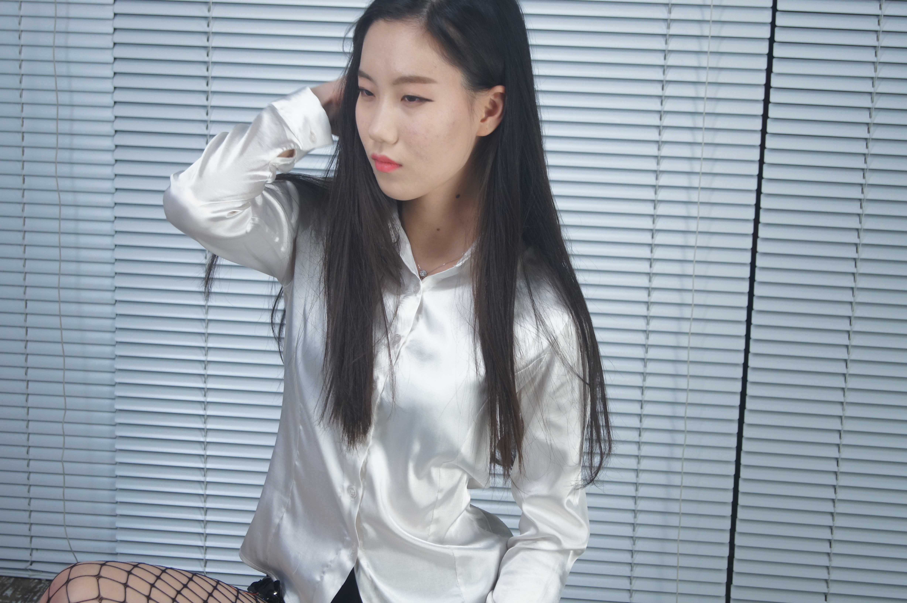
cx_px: 454
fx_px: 1888
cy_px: 302
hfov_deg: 27.0
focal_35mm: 75
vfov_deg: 18.1
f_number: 5.6
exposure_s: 1/125
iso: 800
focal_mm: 50
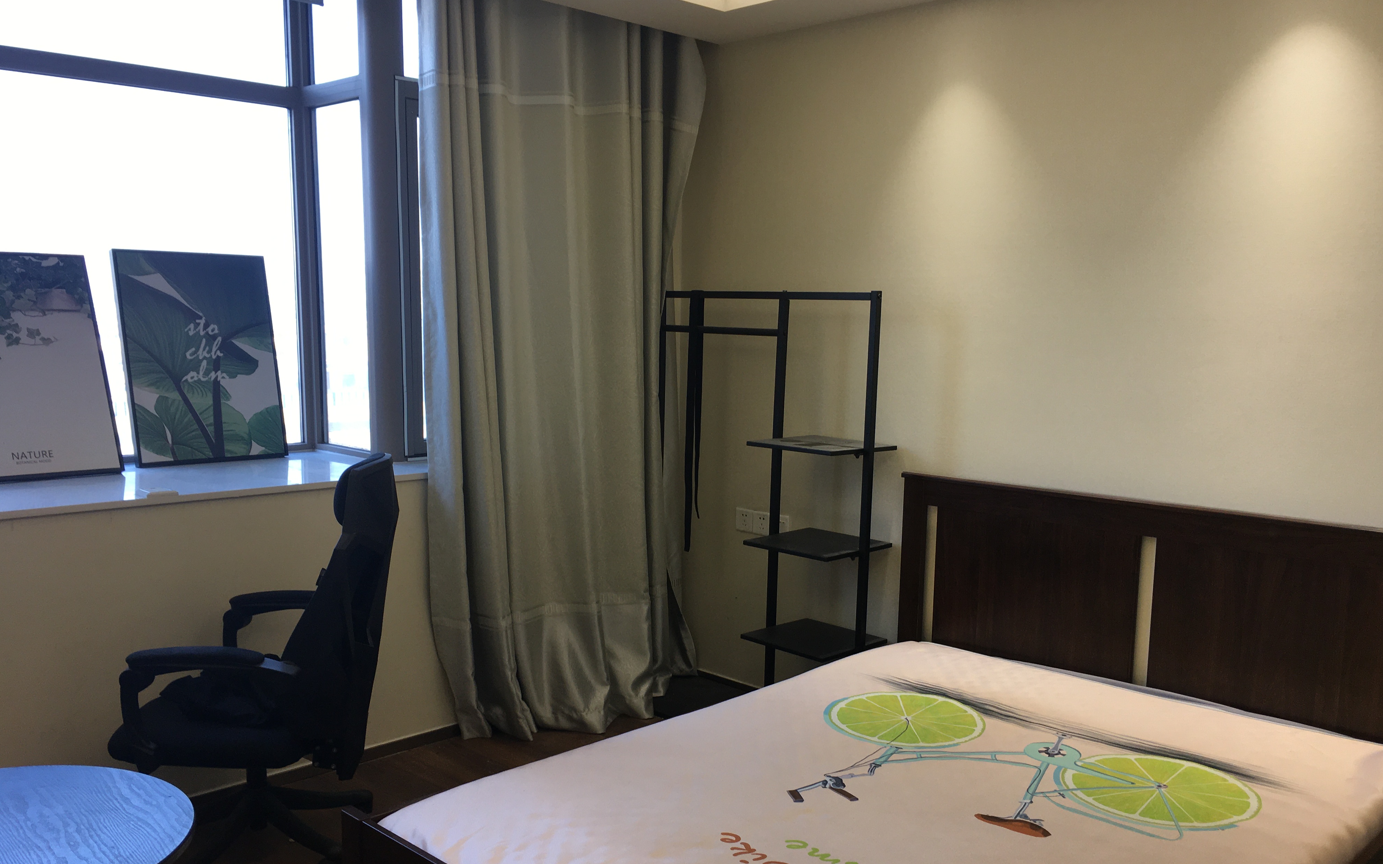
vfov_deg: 40.5
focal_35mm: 31
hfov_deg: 61.2
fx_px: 1168
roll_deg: -1.4
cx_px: 695
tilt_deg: -8.0
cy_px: 496
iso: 32
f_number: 2.2
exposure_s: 1/50
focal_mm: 4.15
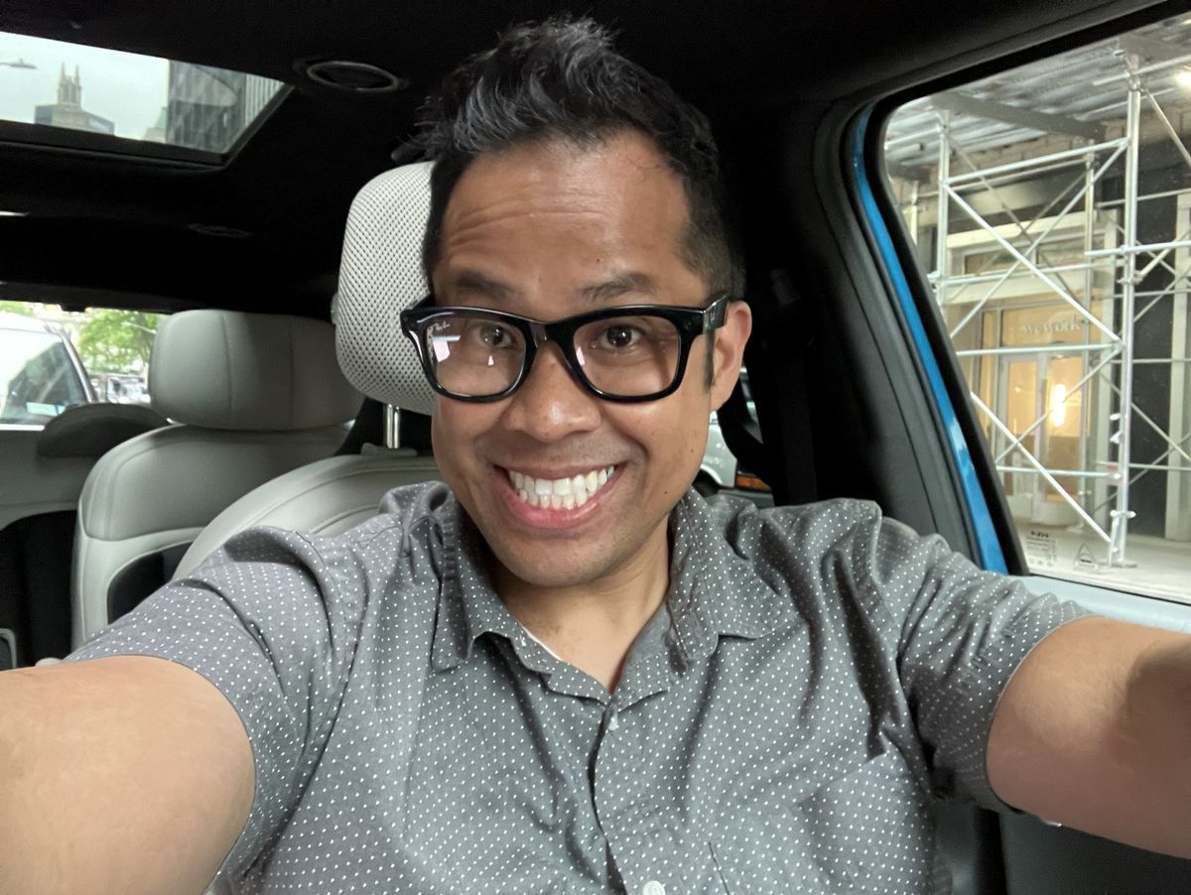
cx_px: 596
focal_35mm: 32
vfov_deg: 44.2
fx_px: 1102
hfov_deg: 56.8
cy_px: 448
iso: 640
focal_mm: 2.87
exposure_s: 1/24
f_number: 2.2
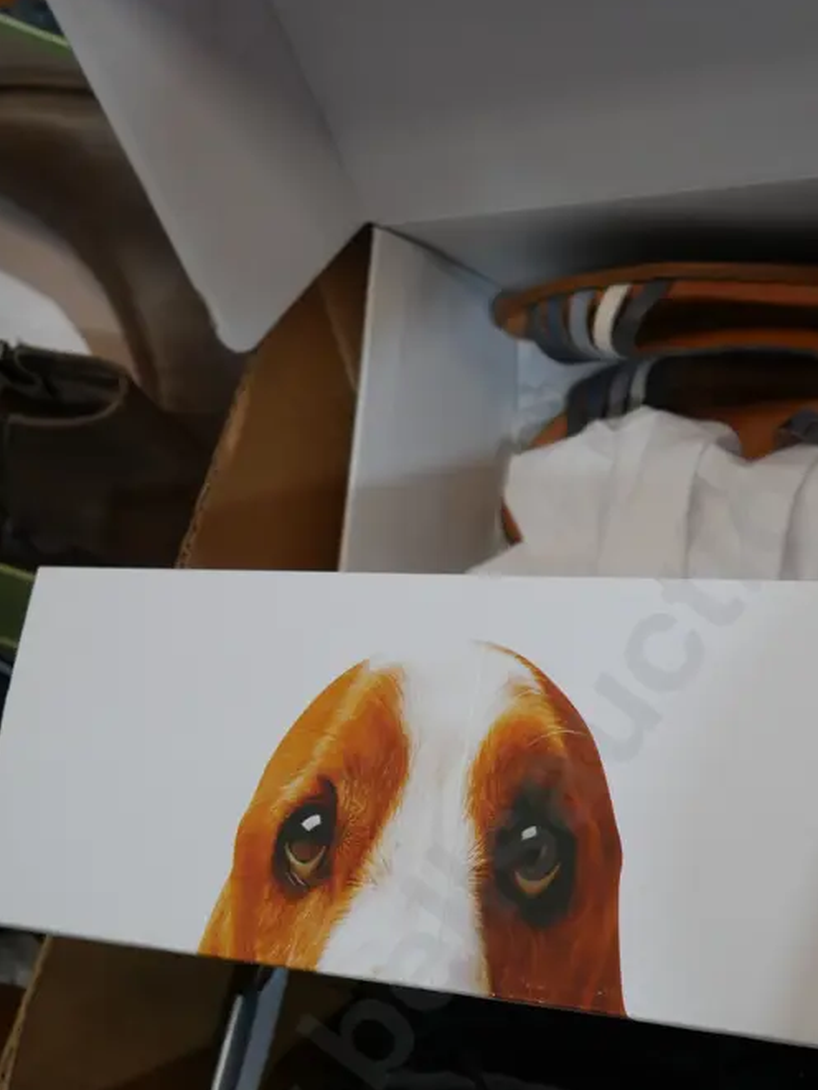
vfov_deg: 31.0
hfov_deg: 23.4
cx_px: 621
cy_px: 707
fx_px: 1953
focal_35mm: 62
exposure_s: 1/60
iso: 500
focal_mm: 20
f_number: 4.5
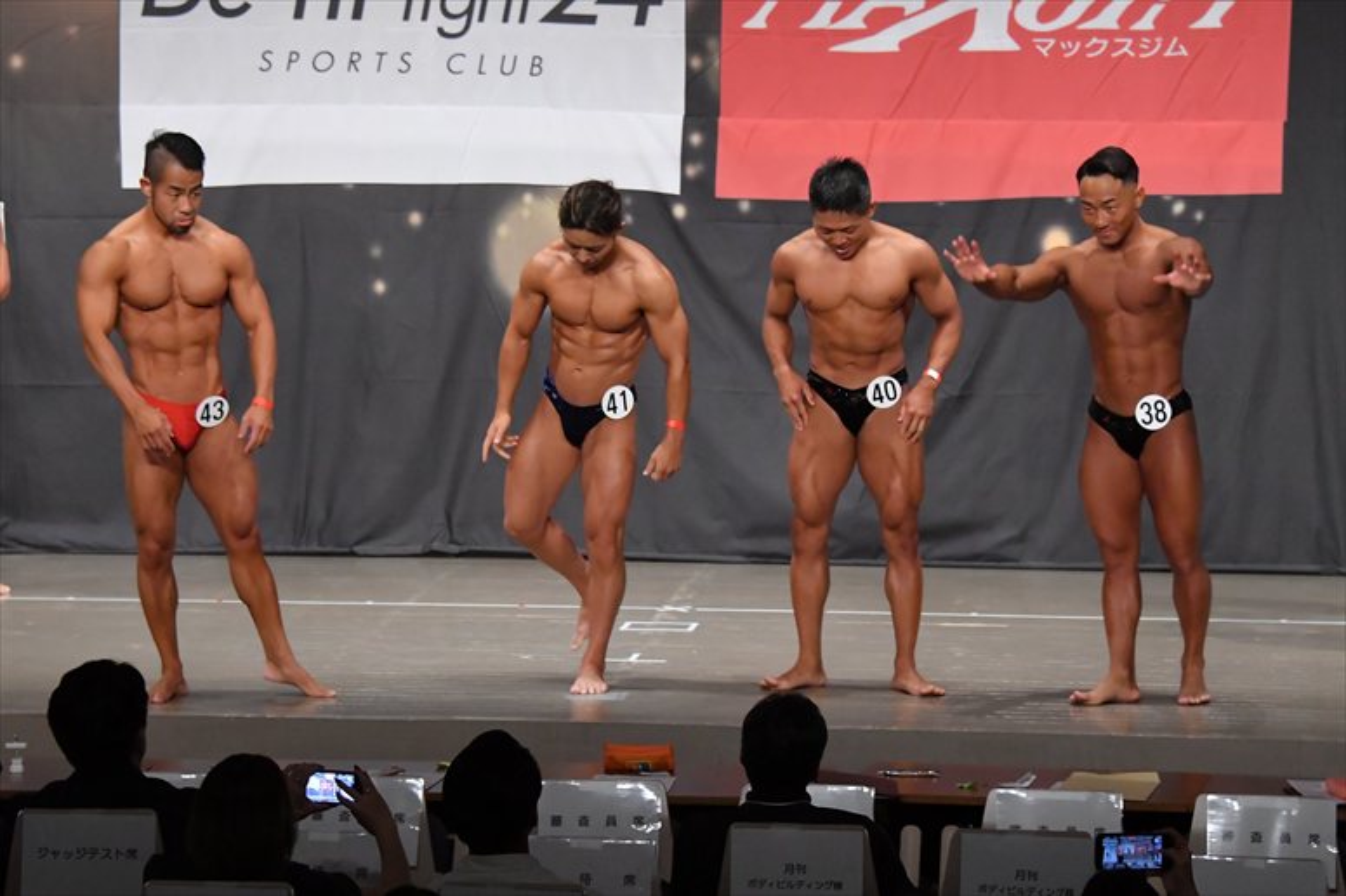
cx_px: 673
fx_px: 5494
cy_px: 448
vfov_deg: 9.3
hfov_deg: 14.0
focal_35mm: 147
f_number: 5.6
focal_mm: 98
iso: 6400
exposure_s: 1/400
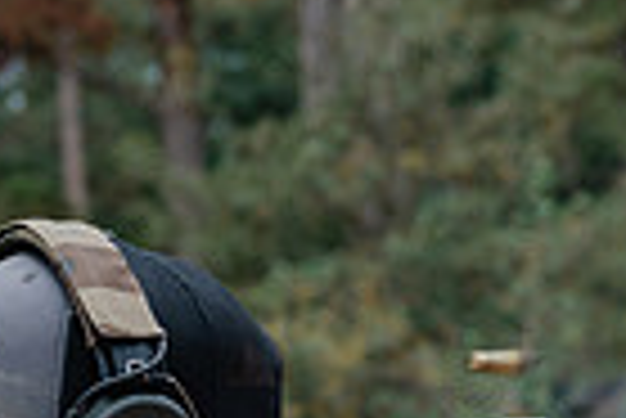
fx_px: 3621
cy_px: 654
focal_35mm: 208
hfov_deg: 9.8
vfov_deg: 6.5
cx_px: 554
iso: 320
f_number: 4
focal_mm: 50
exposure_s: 1/400
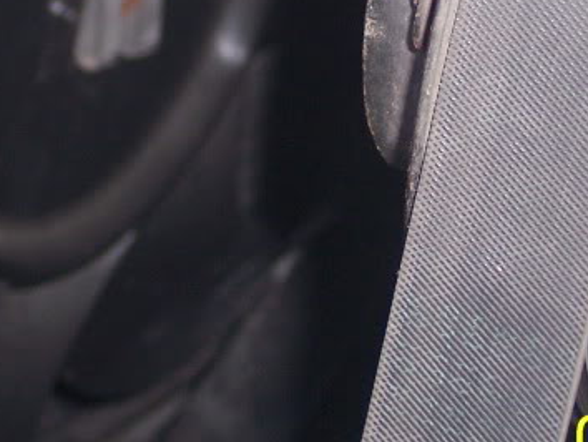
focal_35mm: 263
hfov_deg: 7.5
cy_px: -37
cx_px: 148
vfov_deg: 5.6
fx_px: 4470
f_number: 4.1
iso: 100
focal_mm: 18.7
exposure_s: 1/90
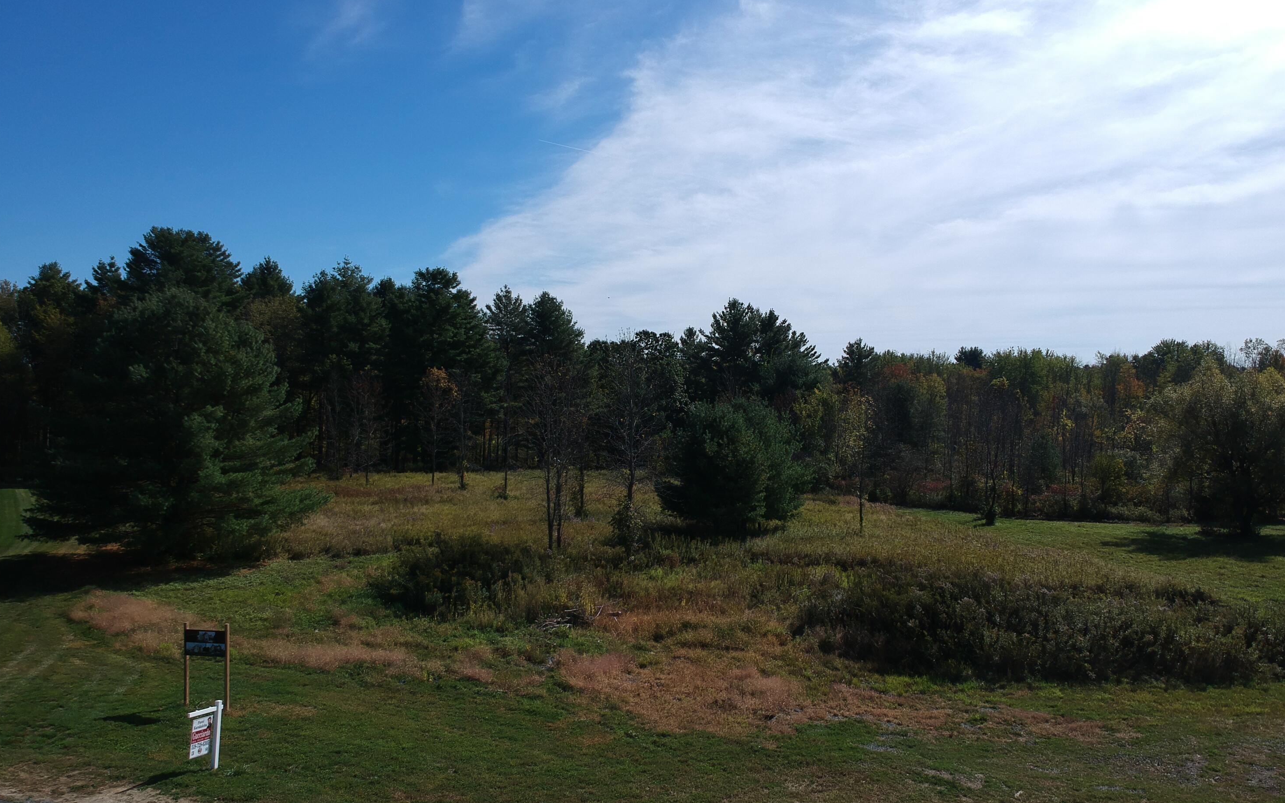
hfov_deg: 68.4
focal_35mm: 27
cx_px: 649
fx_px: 946
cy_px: 405
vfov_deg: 46.0
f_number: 2.6
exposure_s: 1/2000
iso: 101
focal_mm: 4.49
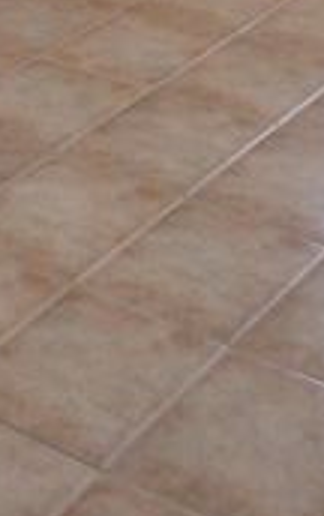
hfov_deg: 12.5
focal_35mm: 104
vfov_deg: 18.5
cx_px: 304
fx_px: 1464
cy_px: -159
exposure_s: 1/60
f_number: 3.1
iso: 100
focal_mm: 4.3
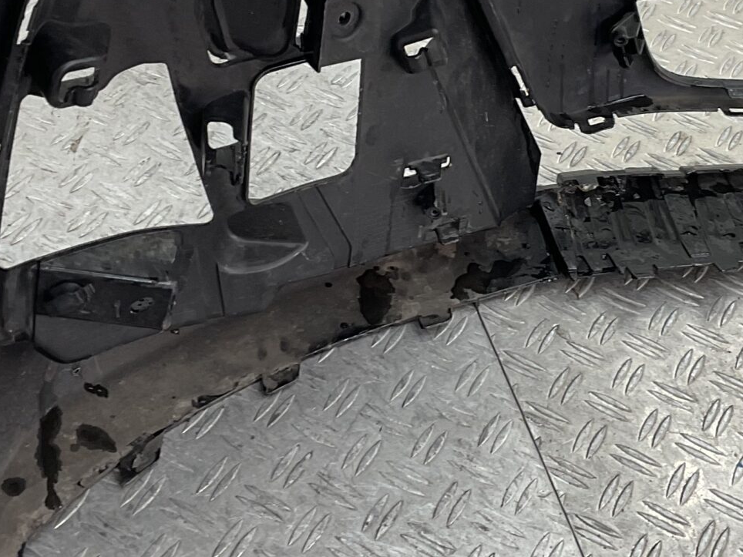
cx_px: 476
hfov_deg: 25.2
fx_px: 1653
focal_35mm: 77
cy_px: 89
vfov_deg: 18.9
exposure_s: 1/100
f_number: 1.8
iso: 32
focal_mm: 3
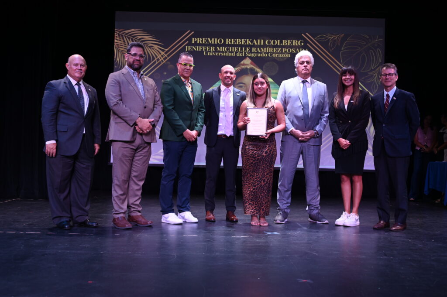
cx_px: 224
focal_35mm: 39
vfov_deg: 34.2
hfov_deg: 49.6
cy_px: 148
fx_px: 484
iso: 1000
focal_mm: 39
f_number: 4
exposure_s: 1/100
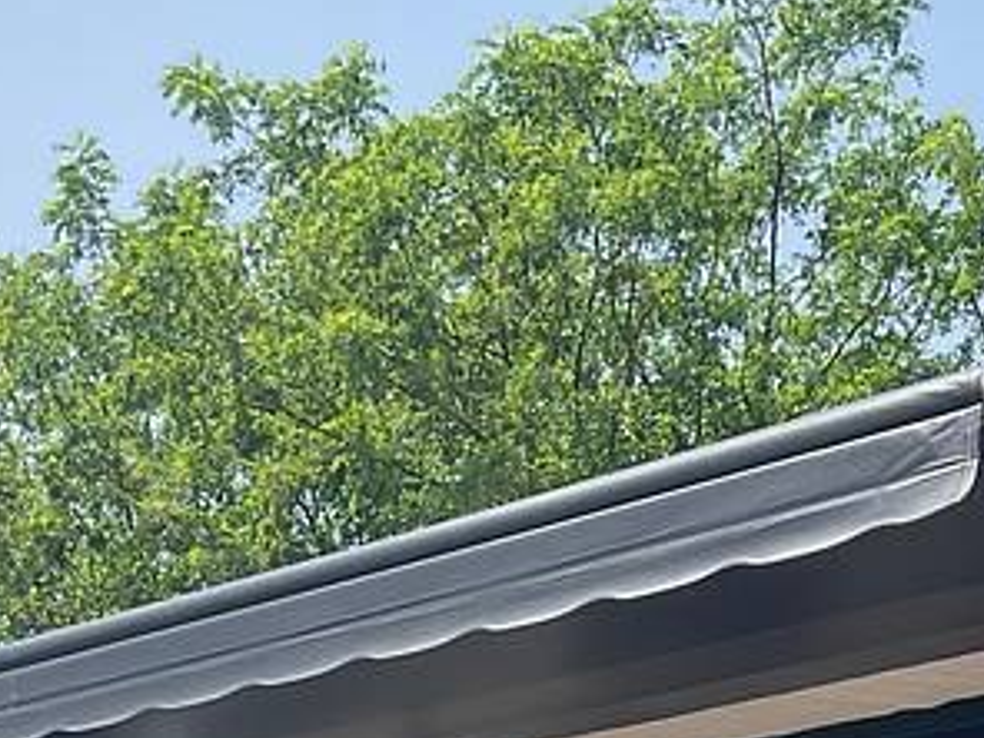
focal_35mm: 98
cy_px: 1180
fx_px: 2786
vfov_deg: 13.9
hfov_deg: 19.9
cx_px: 735
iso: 16
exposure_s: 1/1076
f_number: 1.8
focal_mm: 3
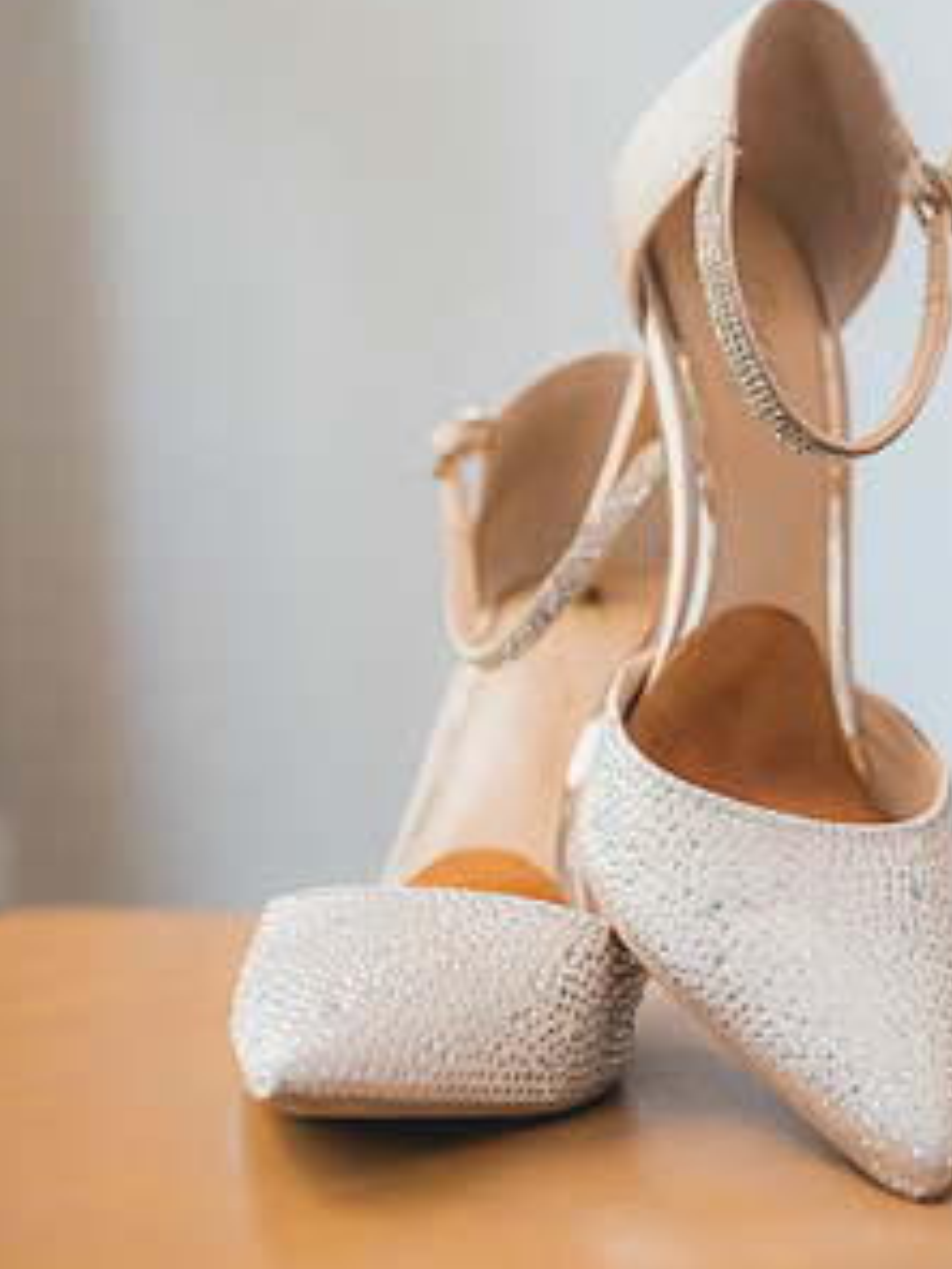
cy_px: 527
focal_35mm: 73
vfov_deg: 26.6
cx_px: 596
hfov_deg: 20.1
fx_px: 2677
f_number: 3.5
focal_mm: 50
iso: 640
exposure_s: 1/80
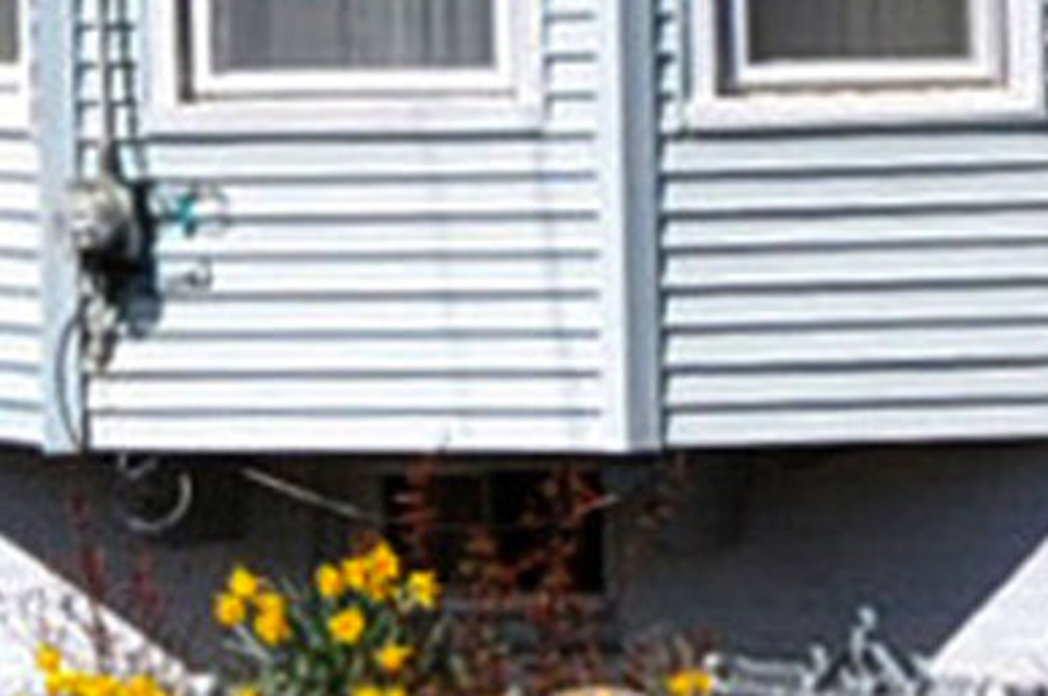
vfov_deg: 5.9
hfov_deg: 8.9
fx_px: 6542
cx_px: 1557
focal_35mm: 225
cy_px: -760
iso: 250
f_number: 8
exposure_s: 1/800
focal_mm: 20
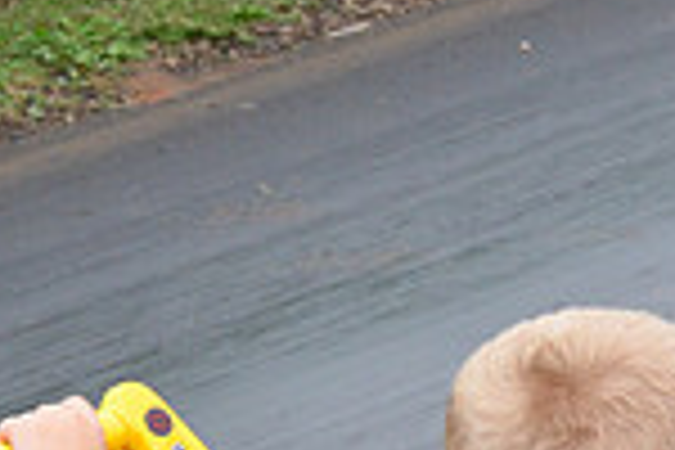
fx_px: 5961
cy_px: 828
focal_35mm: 318
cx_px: 238
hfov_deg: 6.5
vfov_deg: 4.3
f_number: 11
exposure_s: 1/500
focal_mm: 55
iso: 1000
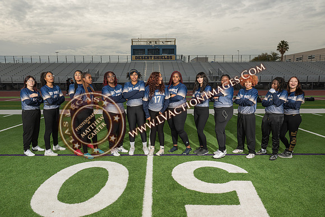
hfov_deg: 70.3
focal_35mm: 26
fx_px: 230
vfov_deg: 50.4
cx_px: 152
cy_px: 115
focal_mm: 24
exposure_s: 1/200
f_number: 8
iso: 160
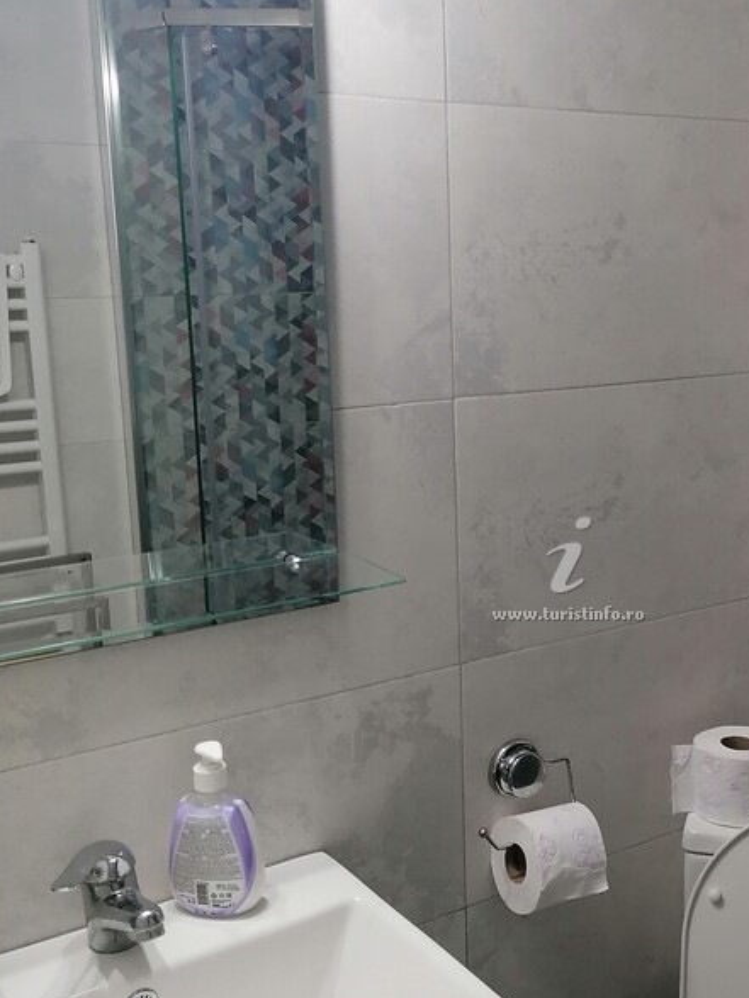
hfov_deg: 30.4
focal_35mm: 47
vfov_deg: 40.4
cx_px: 557
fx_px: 1356
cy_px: 555
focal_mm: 4.75
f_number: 1.8
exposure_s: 1/50
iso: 125
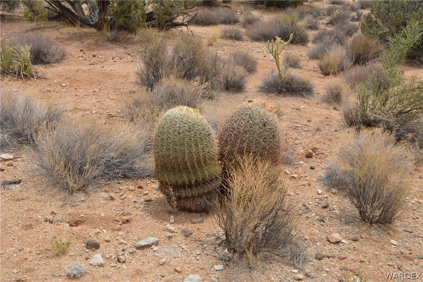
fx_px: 494
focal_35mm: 42
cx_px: 212
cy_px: 141
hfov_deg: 46.4
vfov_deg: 31.9
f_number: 8
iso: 110
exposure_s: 1/250
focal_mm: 28
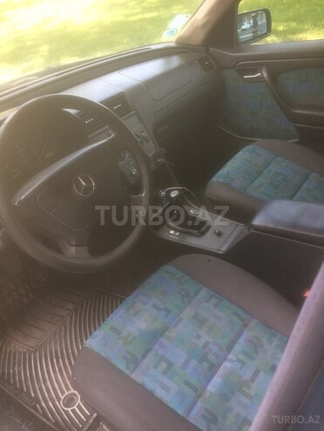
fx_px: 362
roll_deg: +10.6
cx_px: 162
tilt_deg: -35.7
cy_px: 216
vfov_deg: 61.7
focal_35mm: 29
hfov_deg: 48.2
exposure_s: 1/50
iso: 40
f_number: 2.2
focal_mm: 4.15
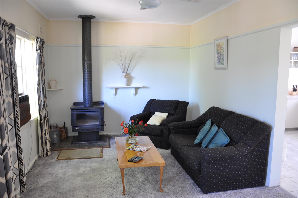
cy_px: 99
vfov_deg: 47.8
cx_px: 149
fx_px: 223
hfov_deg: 67.4
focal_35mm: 27
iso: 560
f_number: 4
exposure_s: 1/15
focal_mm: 18
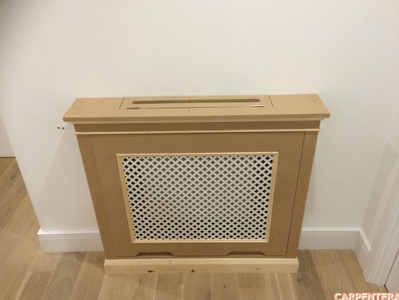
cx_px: 198
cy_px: 151
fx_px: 357
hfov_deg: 58.3
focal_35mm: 31
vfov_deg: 45.5
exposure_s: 1/33
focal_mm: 4.12
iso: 200
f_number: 2.2
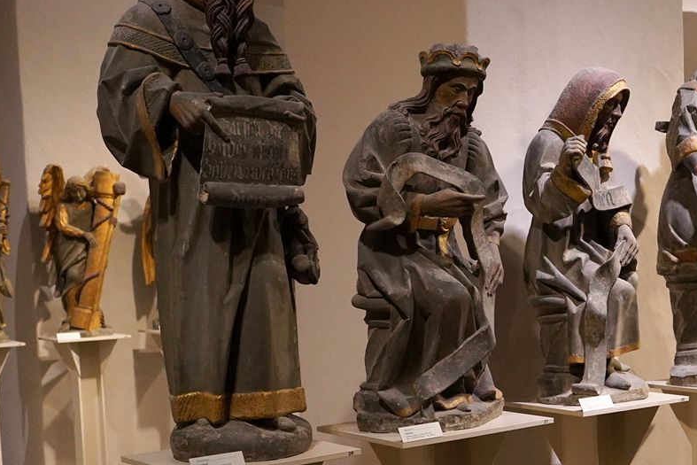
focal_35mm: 61
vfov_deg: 22.2
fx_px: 1181
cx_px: 670
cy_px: 319
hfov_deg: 30.9
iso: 3200
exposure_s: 1/80
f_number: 3.5
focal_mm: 24
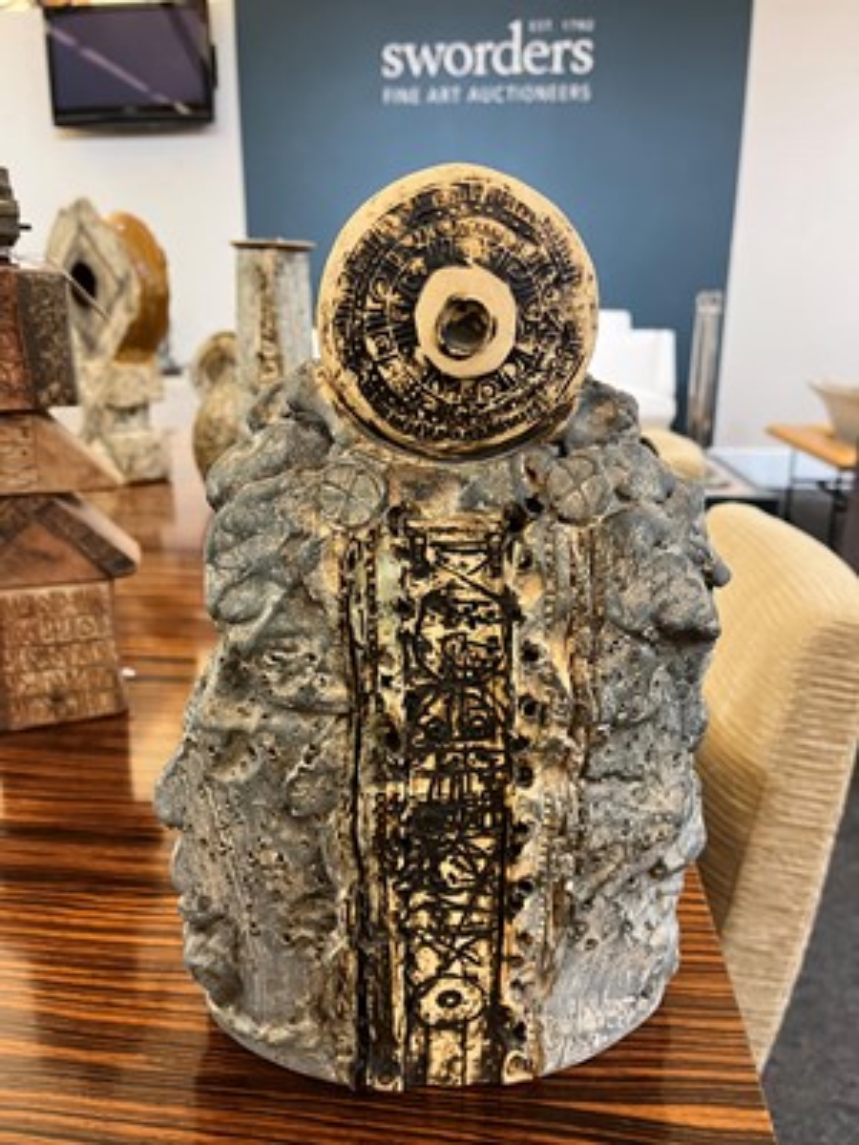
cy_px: 572
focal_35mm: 26
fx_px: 860
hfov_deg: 53.1
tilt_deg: -17.0
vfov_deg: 67.3
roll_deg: +0.4
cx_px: 430
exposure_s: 1/50
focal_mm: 5.1
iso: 250
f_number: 1.6
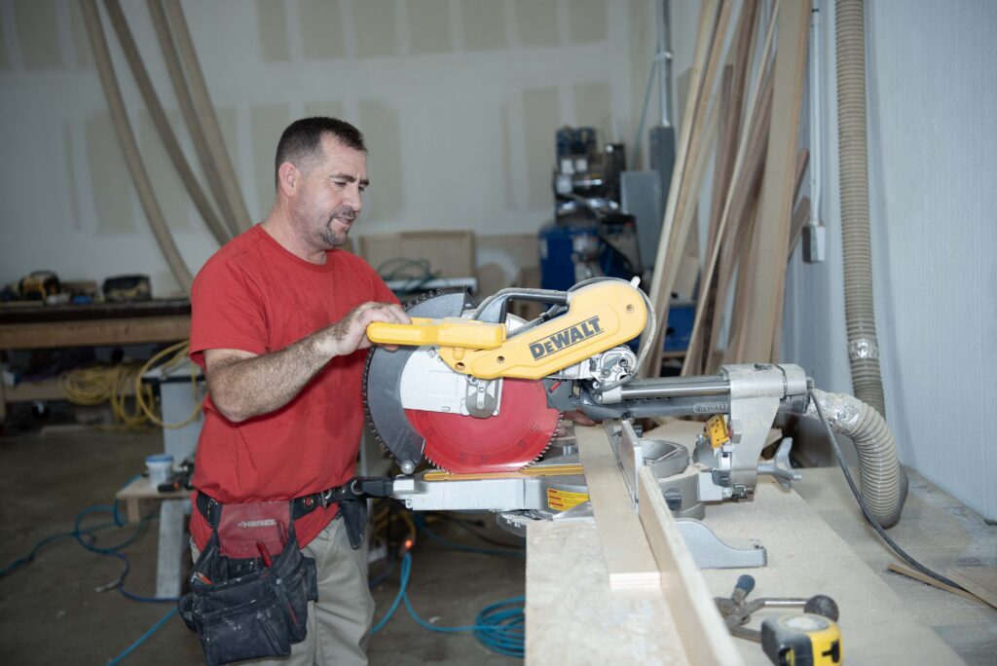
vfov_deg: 29.9
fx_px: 1247
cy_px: 333
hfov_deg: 43.6
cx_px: 498
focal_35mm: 45
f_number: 2.8
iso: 500
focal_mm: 45
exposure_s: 1/250
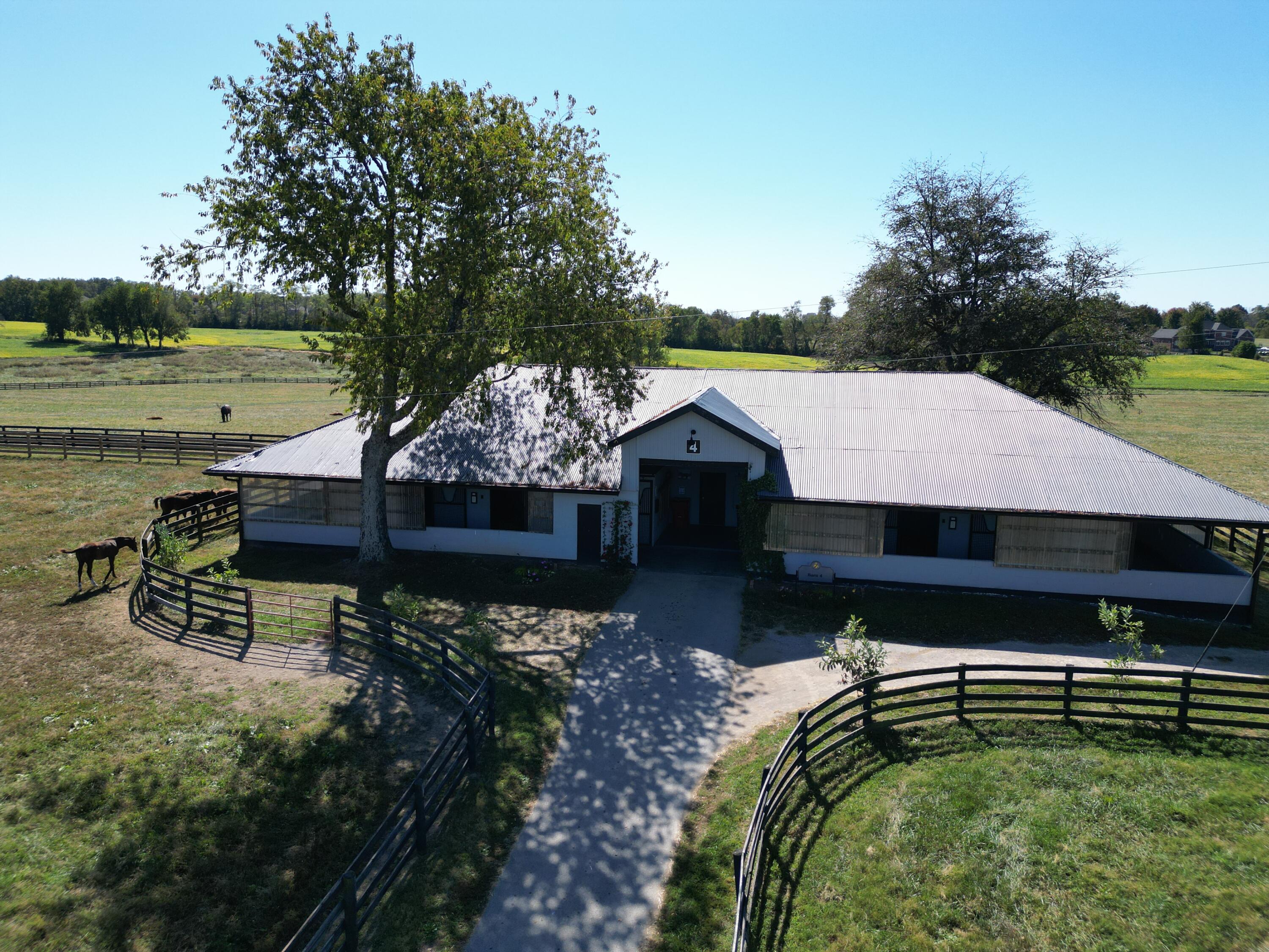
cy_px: 476
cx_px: 634
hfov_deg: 71.6
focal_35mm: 24
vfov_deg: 56.8
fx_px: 880
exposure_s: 1/2000
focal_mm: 6.72
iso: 110
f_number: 1.7
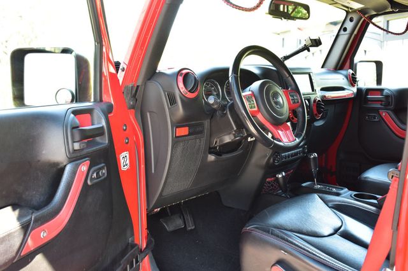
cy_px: 136
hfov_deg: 53.2
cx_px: 204
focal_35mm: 36
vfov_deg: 36.8
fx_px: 408
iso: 400
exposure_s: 1/15
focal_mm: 24
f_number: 6.3
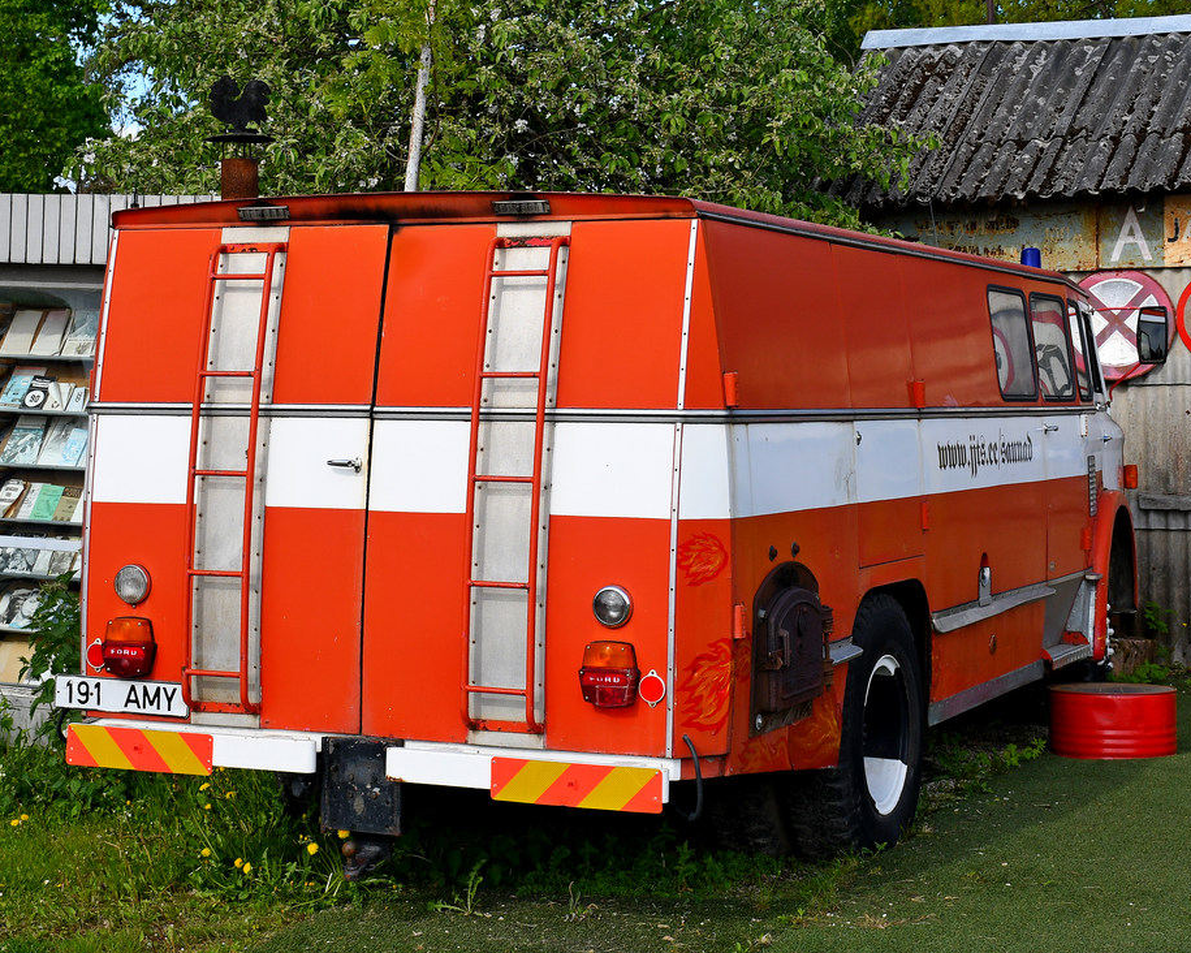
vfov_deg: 25.4
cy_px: 401
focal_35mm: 60
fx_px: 2115
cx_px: 595
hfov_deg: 31.5
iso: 200
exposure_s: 1/500
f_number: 6.3
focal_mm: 30
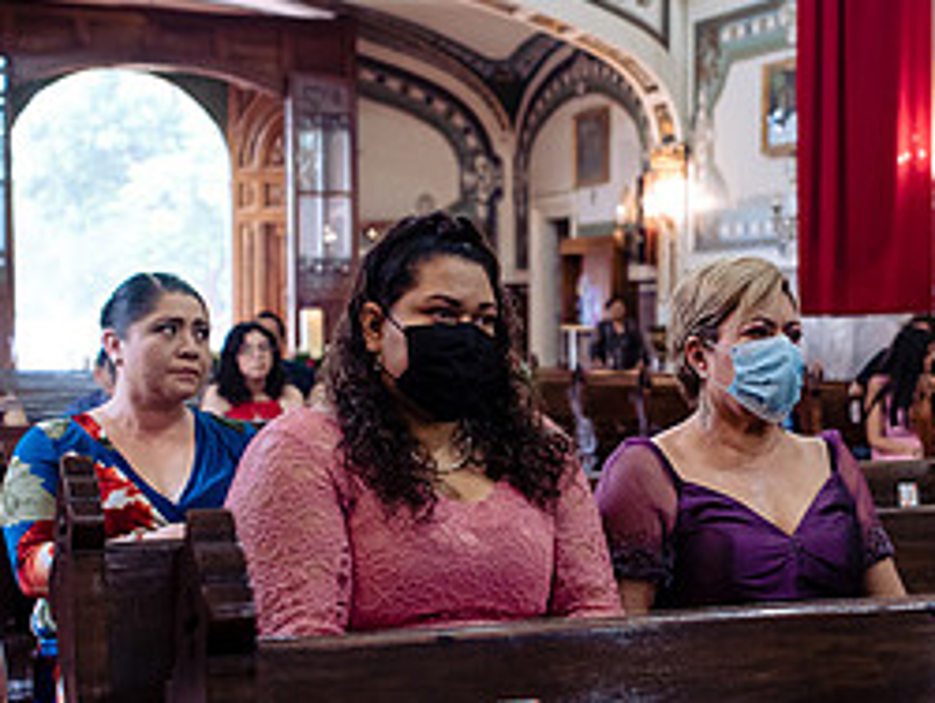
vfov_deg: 18.9
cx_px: 726
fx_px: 2109
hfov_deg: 24.7
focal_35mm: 78
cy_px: 454
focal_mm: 35
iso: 1600
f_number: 3.2
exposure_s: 1/100
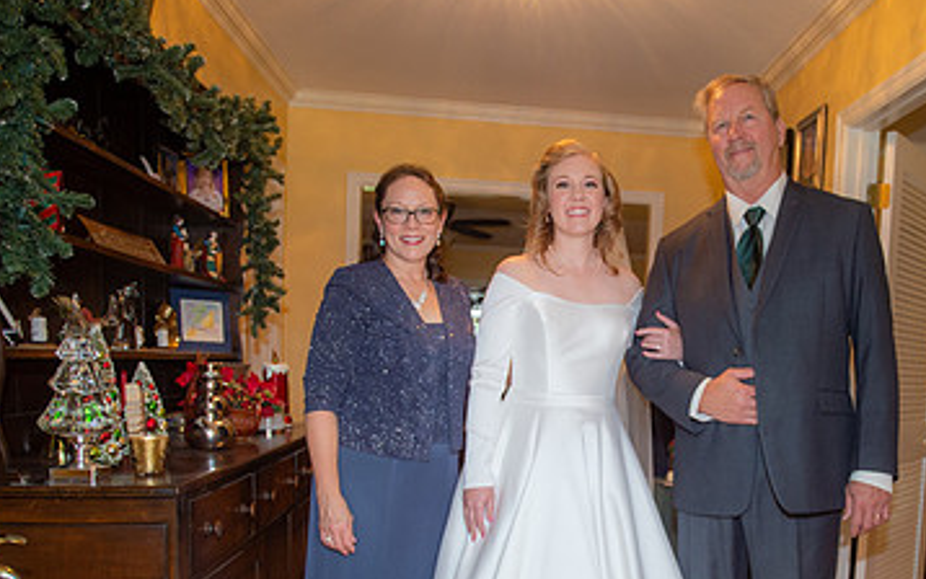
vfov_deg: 37.3
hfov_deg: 57.0
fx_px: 833
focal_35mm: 33
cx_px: 608
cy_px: 445
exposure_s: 1/100
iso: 1250
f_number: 3.2
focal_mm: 20
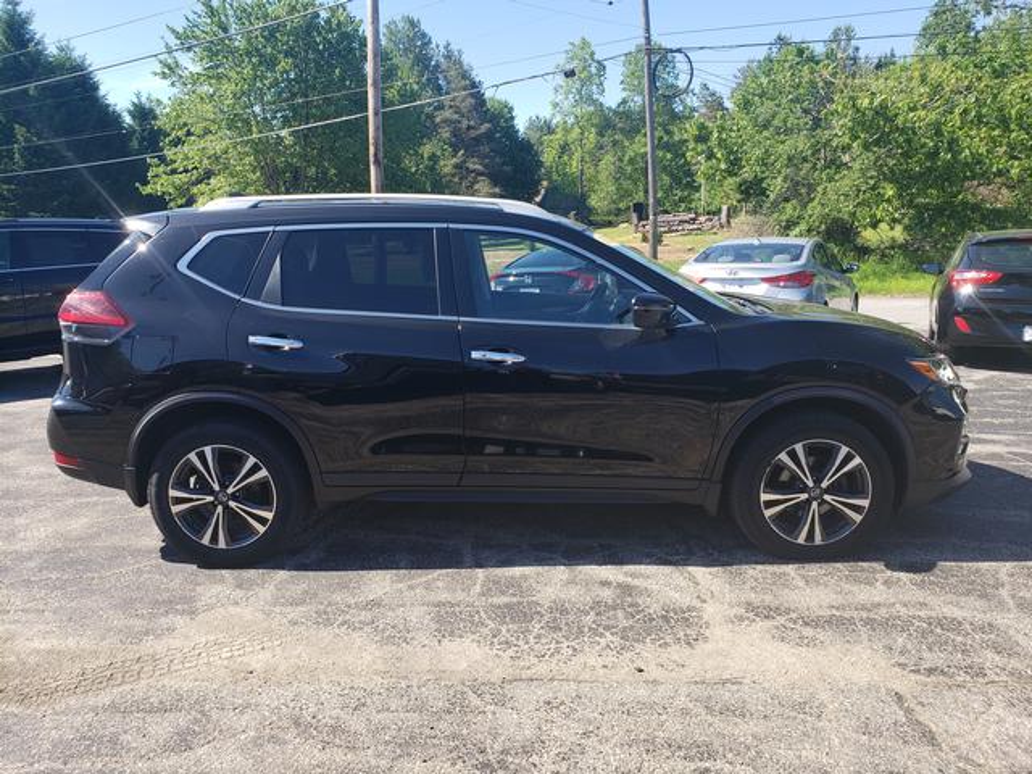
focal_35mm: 26
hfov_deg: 67.3
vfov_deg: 53.1
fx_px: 775
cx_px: 516
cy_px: 387
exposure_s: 1/517
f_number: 2.4
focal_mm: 4.3
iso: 50
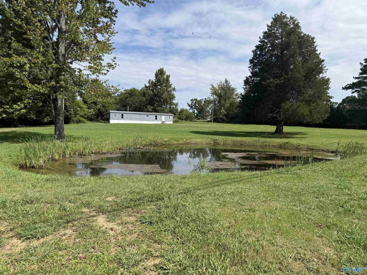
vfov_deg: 56.8
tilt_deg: -2.6
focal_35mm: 24
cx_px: 184
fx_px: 254
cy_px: 138
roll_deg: -1.8
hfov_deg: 71.6
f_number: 1.78
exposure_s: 1/4975
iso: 80
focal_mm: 6.76
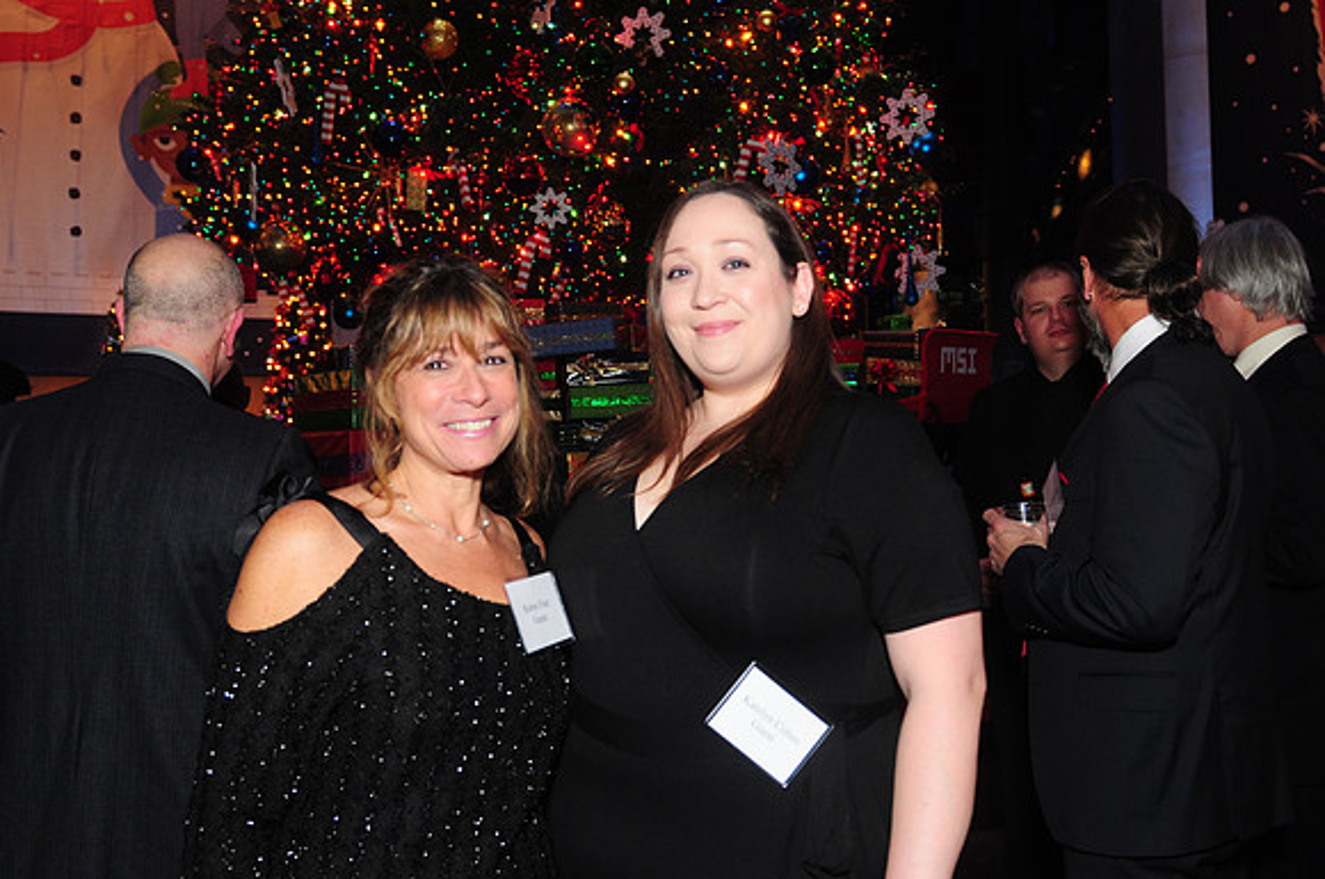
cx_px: 662
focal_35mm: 36
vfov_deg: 36.8
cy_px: 440
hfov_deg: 53.2
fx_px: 1323
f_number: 4
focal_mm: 24
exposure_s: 1/60
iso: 640
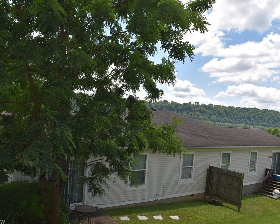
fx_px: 257
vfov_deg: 47.1
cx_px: 145
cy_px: 112
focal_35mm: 31
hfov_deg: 57.2
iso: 100
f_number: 9
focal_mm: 18
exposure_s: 1/200
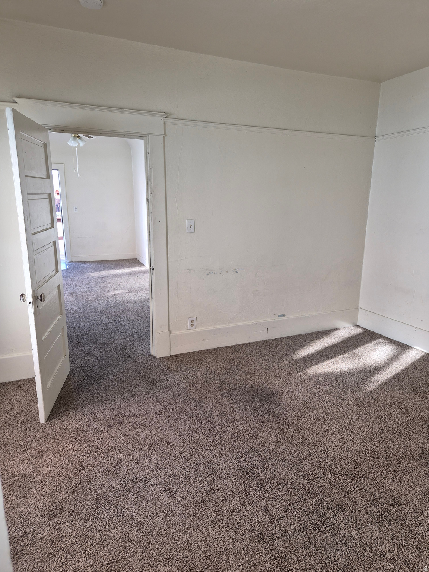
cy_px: 286
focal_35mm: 23
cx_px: 214
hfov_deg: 58.9
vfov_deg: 73.9
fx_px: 380
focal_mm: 5.4
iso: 64
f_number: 1.8
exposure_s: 1/60
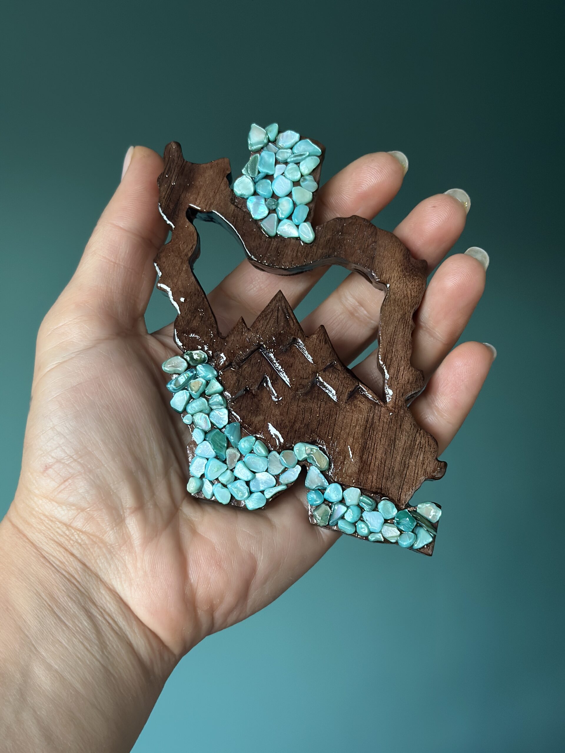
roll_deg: +1.4
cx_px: 282
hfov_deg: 30.3
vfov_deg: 39.7
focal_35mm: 48
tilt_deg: -4.4
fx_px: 1045
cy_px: 376
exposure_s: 1/40
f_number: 1.78
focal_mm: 6.86
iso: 400
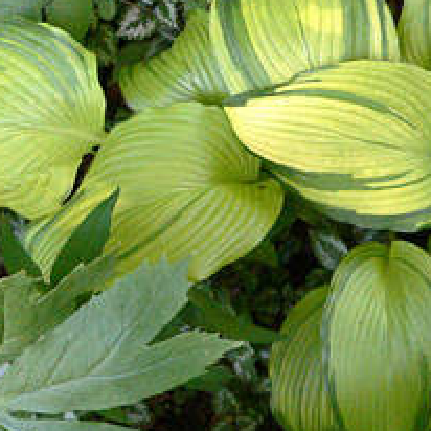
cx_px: 331
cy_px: 184
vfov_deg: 25.3
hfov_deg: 25.0
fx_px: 958
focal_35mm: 68
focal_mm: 6
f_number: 2.8
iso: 200
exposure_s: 1/60
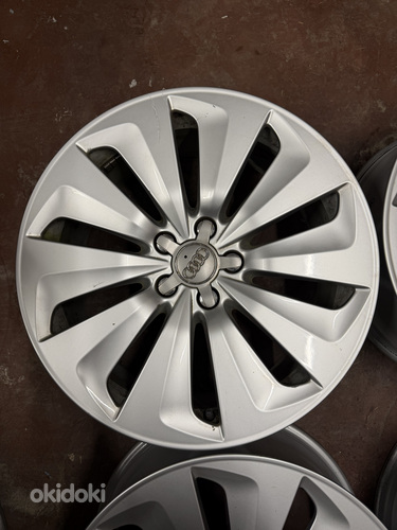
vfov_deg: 71.6
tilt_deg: -85.1
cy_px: 265
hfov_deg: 56.8
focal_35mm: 24
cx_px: 198
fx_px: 367
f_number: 1.78
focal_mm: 6.76
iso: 100
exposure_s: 1/121
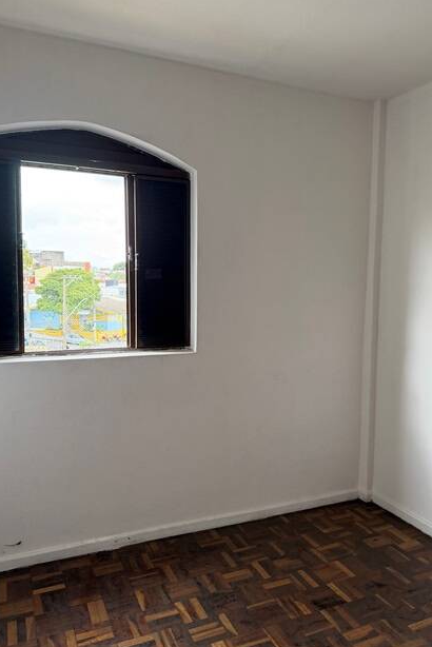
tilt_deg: -3.7
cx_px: 214
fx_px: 467
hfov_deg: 49.6
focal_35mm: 26
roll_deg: -1.0
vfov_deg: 69.4
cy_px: 316
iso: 200
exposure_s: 1/162
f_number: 1.78
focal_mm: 6.76
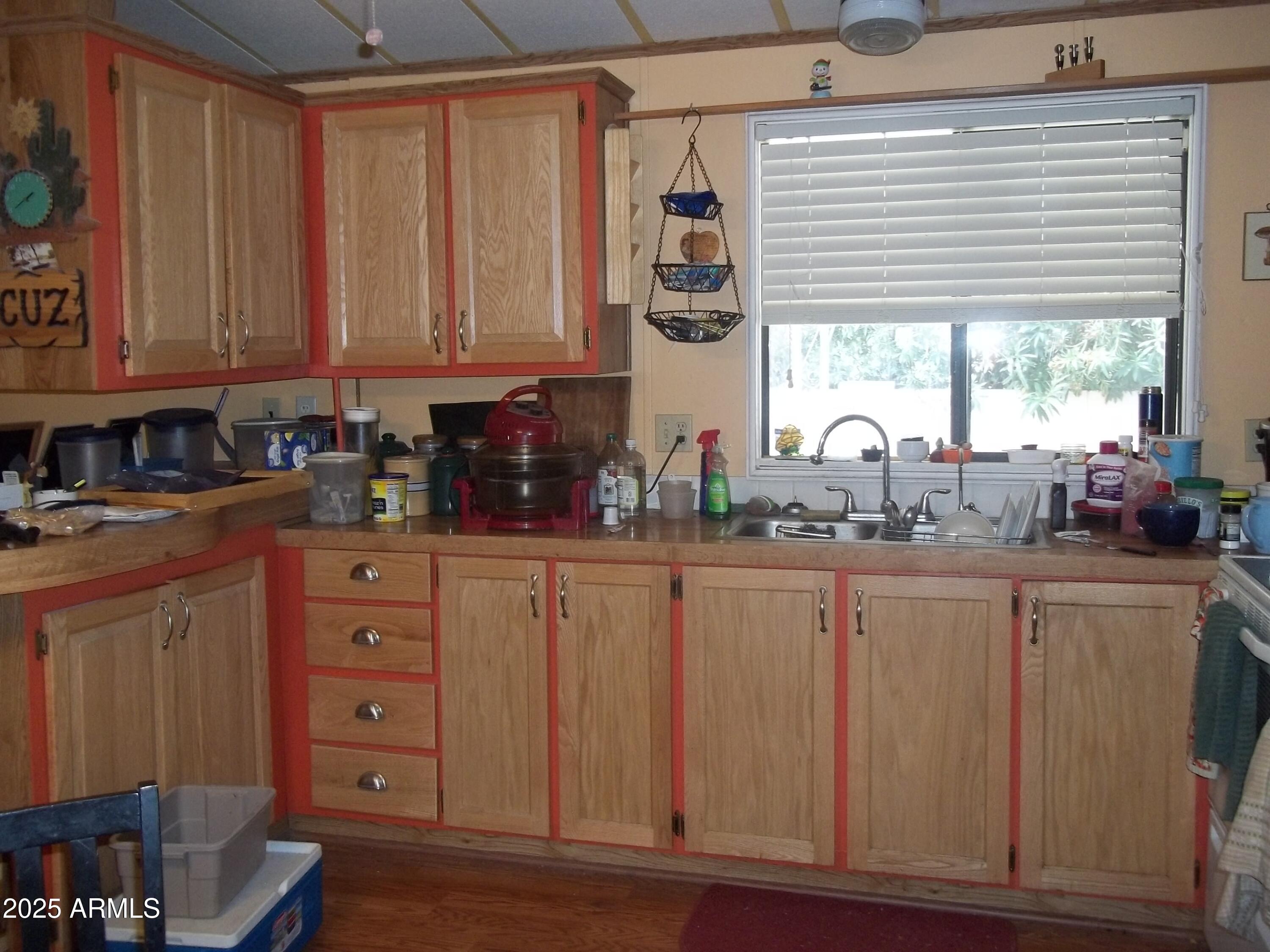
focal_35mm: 32
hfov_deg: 56.8
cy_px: 476
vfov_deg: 44.2
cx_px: 635
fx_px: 1174
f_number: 2.9
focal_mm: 5.7
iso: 160
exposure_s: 1/30
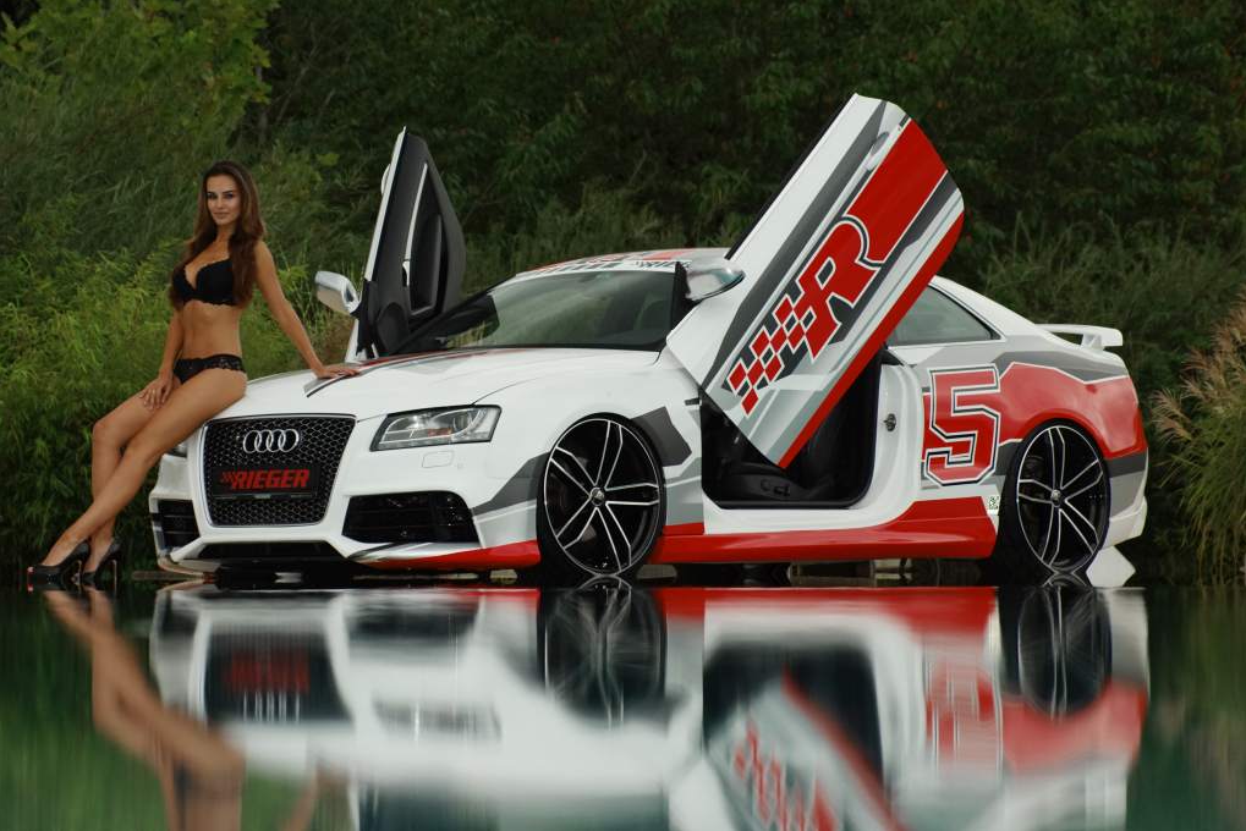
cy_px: 415
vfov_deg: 6.5
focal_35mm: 211
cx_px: 624
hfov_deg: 9.7
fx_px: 7305
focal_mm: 140
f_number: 7.1
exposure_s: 1/160
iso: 800
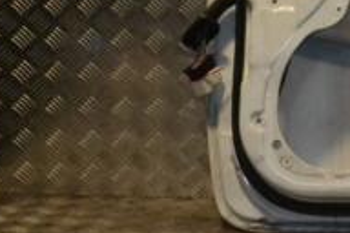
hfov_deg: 13.0
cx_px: 520
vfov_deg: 9.0
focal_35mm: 150
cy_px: -93
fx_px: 1458
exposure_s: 1/200
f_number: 18
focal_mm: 32
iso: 3200
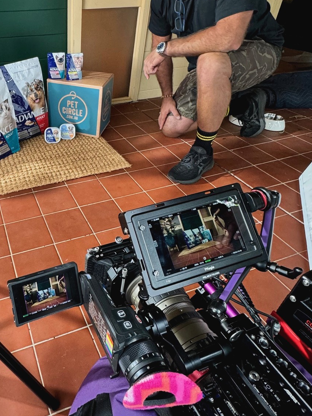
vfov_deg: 68.7
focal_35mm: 25
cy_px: 166
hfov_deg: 51.1
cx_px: 57
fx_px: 300
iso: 320
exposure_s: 1/99
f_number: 2.2
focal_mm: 2.22
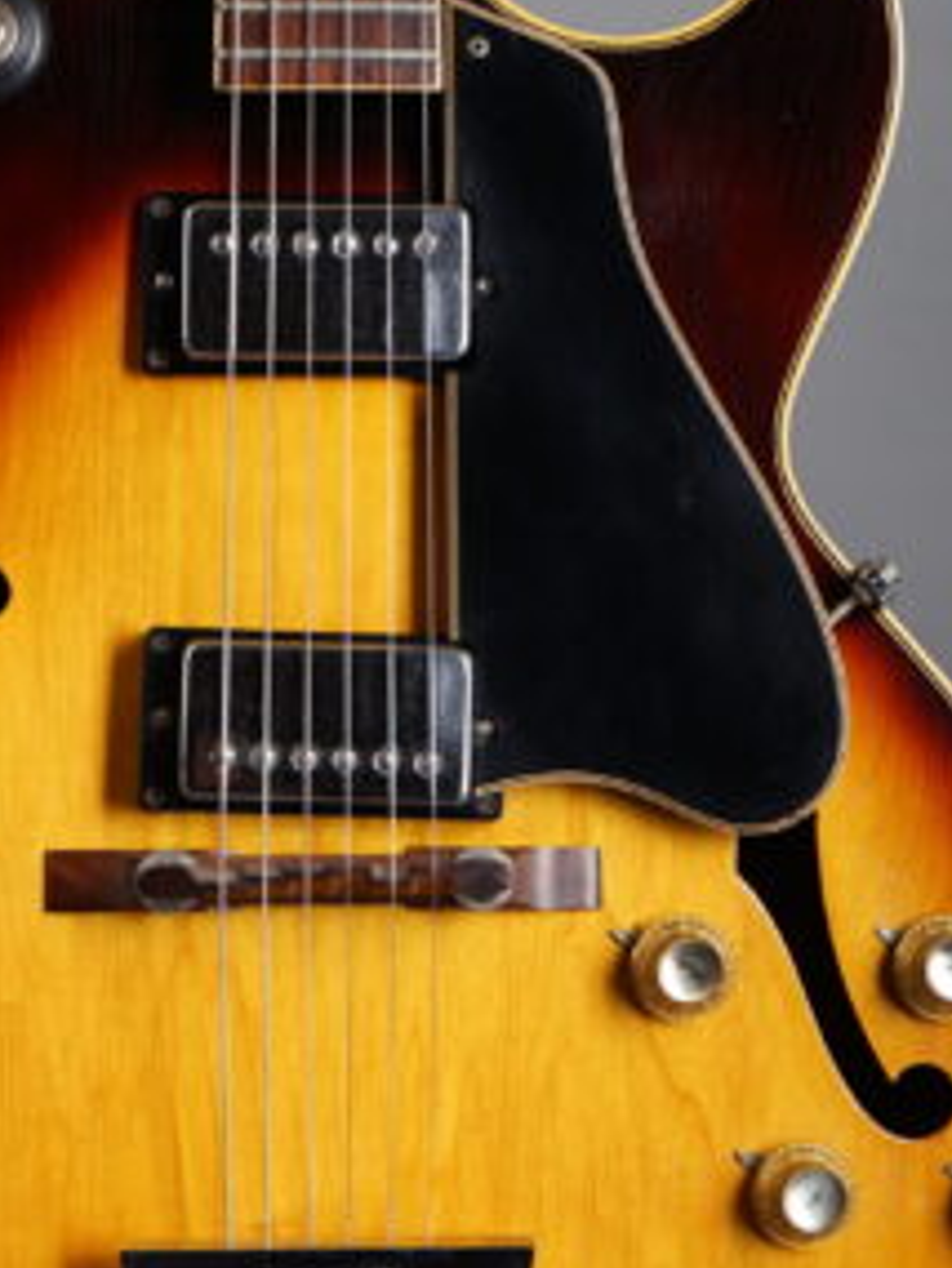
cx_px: 314
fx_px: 4983
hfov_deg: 10.9
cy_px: 610
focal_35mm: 136
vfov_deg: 14.5
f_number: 8
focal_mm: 70
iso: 160
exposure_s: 1/160
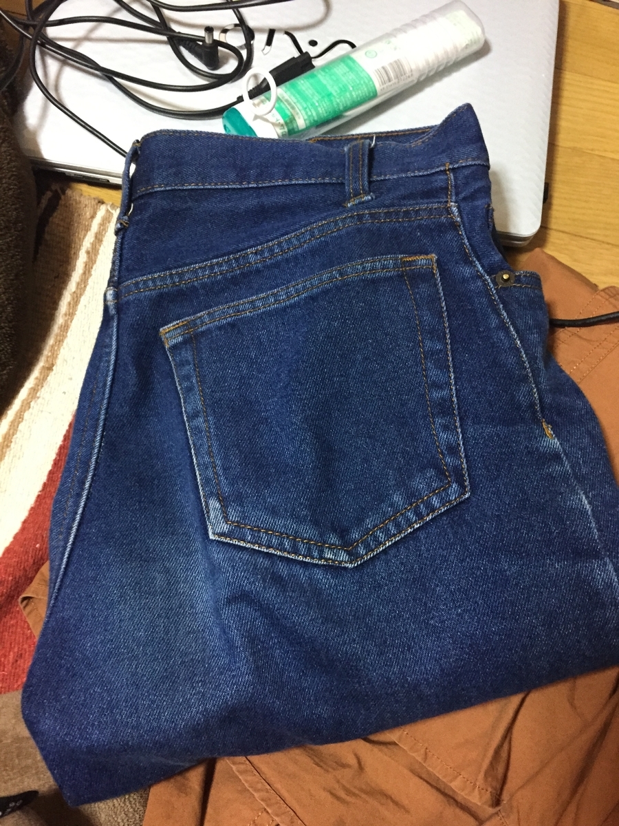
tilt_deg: -67.5
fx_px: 691
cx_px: 310
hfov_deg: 48.2
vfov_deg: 61.7
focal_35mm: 29
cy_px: 413
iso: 250
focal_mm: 4.15
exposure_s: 1/20
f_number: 2.2
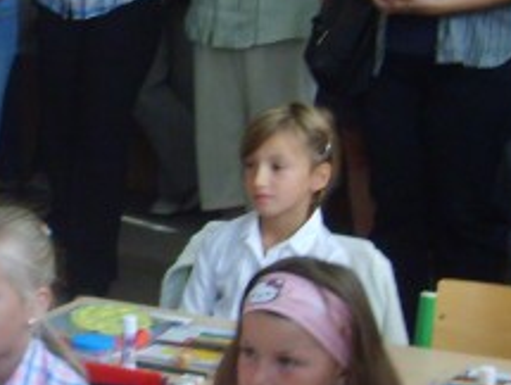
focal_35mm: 130
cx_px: -181
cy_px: 135
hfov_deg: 14.4
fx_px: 1922
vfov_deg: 11.4
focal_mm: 5.8
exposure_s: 1/30
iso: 106
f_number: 2.8
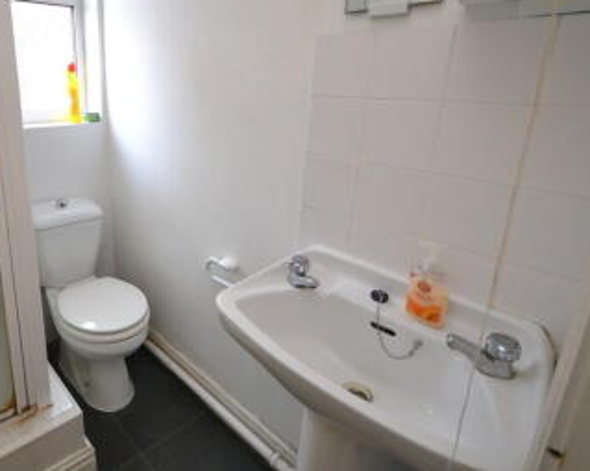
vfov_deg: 64.7
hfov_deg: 74.2
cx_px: 178
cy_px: 180
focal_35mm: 21
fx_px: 367
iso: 1100
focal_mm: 10
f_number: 4
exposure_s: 1/60
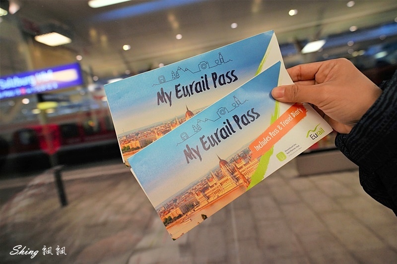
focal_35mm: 20
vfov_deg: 61.9
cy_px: 132
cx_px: 198
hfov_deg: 84.0
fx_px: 220
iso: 1250
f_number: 4
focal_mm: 20
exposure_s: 1/30
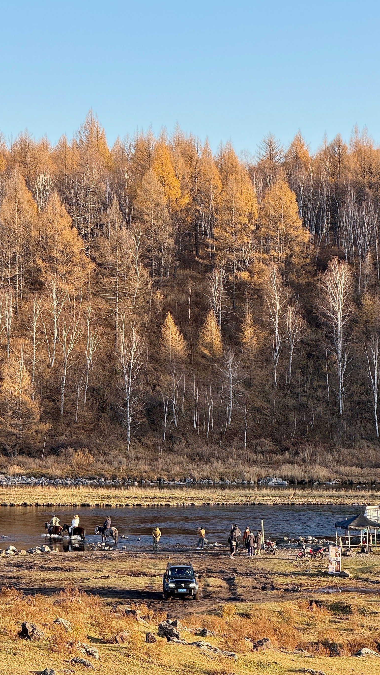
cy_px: 338
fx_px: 2346
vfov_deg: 16.4
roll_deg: -0.3
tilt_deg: +0.1
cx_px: 189
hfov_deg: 9.3
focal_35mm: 131
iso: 50
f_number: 2.8
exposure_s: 1/247
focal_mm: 15.66
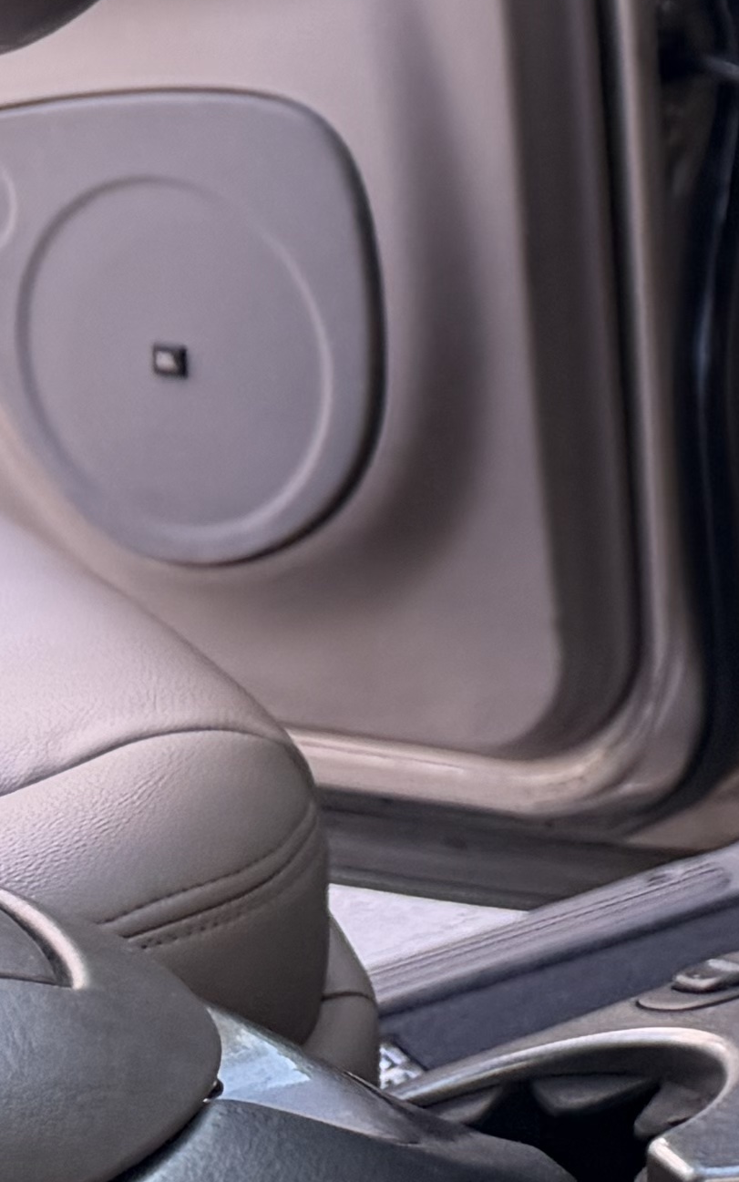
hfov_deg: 8.9
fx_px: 3608
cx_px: 2413
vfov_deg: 17.8
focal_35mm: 112
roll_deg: -1.2
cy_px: -176
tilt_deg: -10.3
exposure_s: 1/325
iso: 80
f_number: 1.78
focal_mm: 6.76
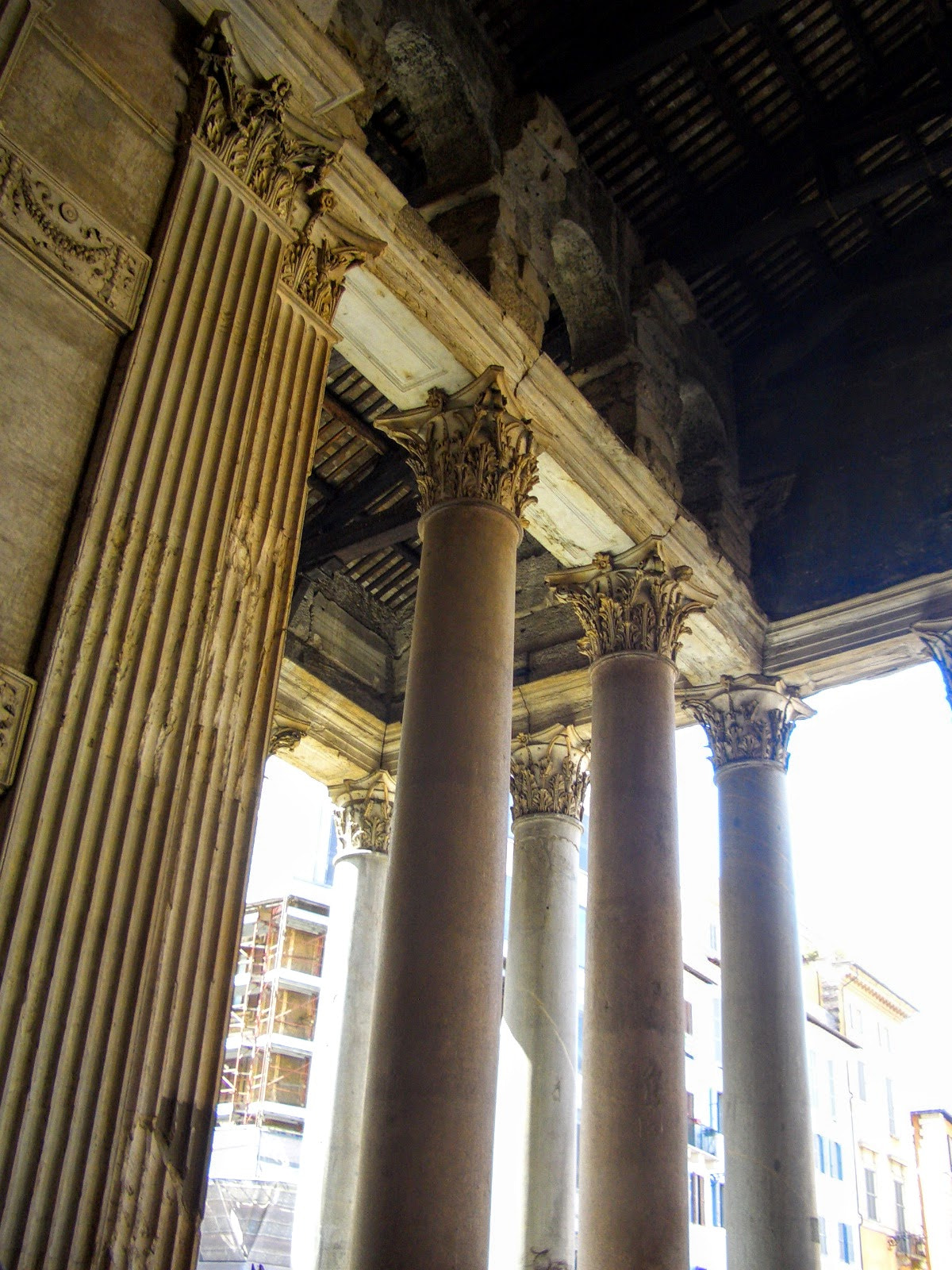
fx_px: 1283
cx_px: 476
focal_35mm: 35
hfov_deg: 40.7
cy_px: 635
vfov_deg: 52.6
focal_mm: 5.8
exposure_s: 1/80
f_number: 2.6
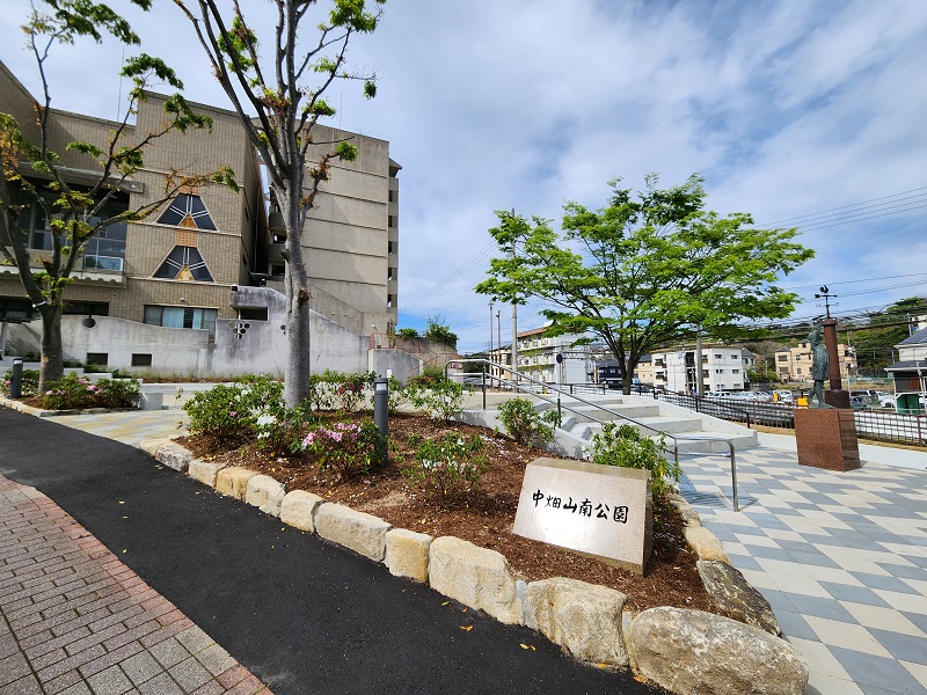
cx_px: 464
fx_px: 348
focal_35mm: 13
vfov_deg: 89.9
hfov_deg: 106.2
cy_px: 348
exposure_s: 1/2016
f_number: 2.2
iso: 50
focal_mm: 2.2
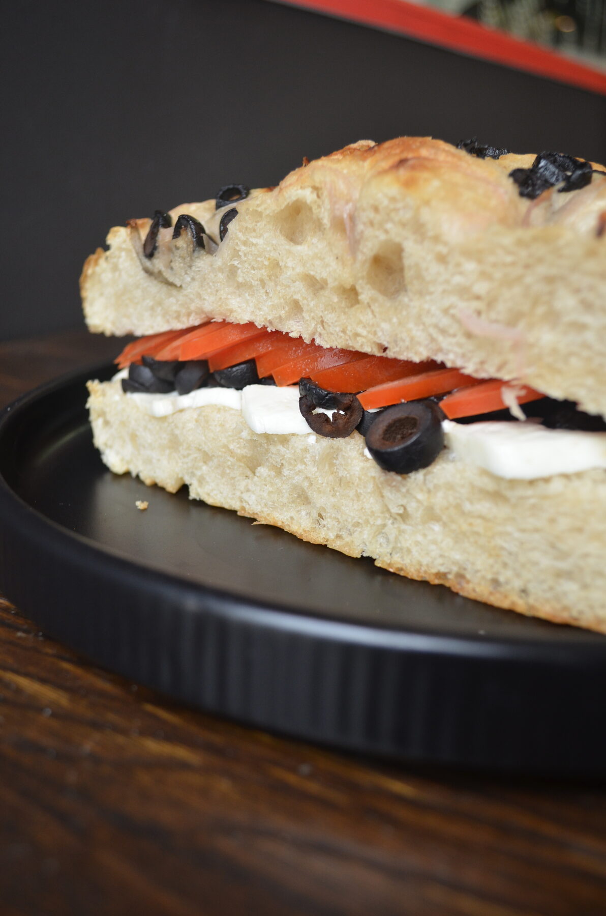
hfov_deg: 36.7
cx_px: 303
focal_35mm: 36
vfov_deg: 53.2
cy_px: 458
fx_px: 913
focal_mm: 24
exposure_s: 1/60
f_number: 4
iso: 450
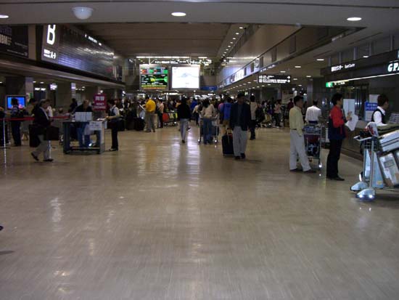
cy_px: 150
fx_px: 438
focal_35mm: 38
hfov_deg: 49.0
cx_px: 200
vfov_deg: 37.7
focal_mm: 6.2
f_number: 2.7
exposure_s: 1/60
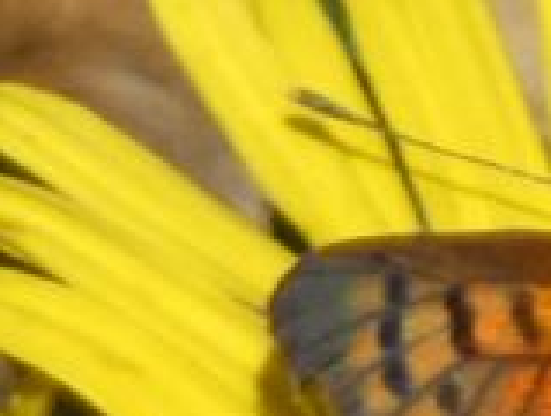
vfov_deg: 0.4
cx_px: 754
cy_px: 718
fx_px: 59778
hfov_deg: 0.5
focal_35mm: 3747
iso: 80
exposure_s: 1/320
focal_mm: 125.5
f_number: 5.6
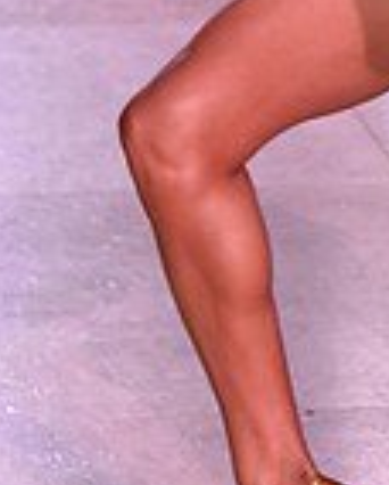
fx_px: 5227
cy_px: -222
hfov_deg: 4.2
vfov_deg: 5.3
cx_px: 592
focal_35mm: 364
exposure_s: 1/320
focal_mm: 95
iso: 2500
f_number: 7.1
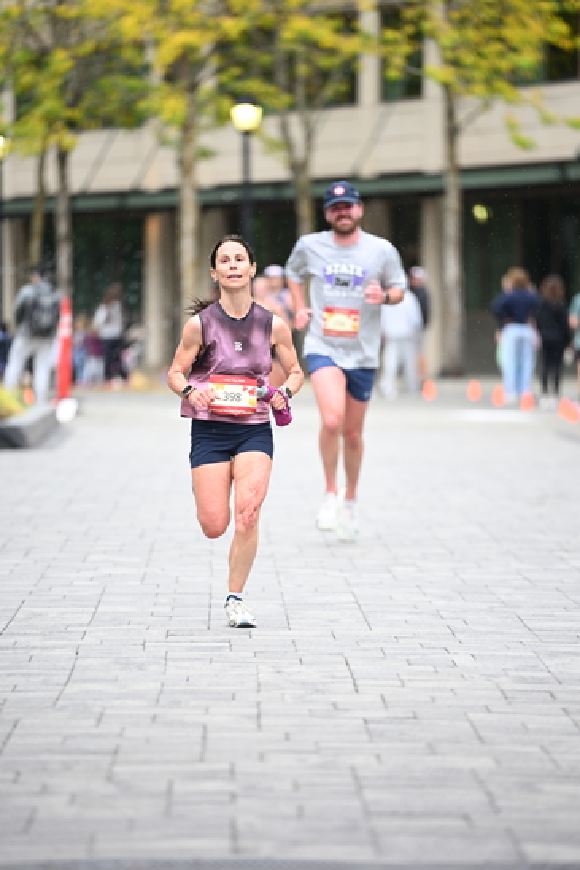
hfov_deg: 6.8
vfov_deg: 10.2
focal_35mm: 201
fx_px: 4854
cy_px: 436
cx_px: 290
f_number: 2.8
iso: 1250
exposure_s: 1/1250
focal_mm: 200
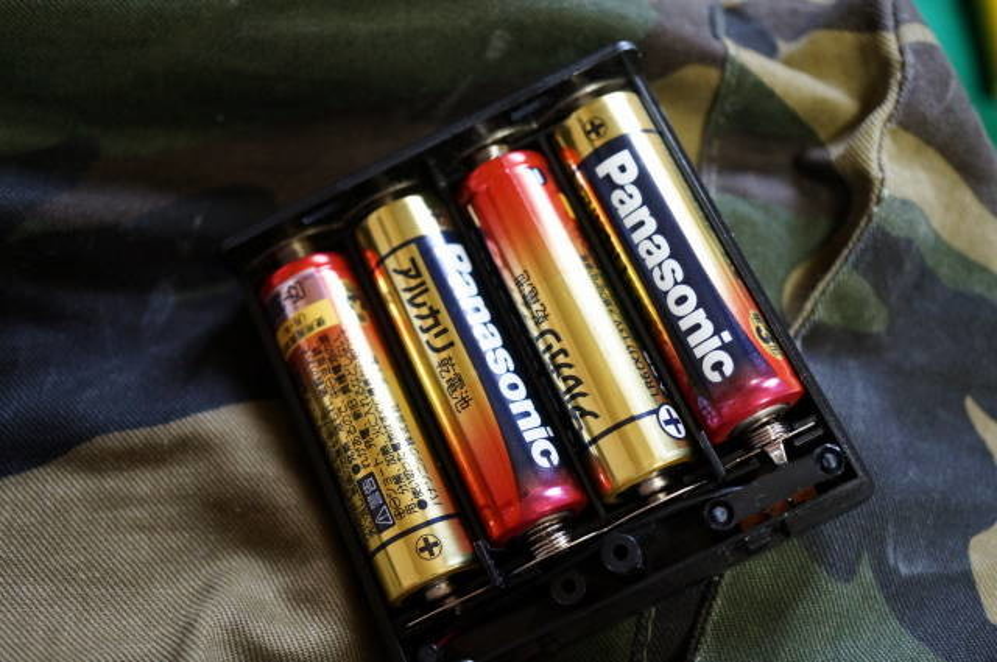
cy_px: 331
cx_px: 498
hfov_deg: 43.7
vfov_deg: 29.8
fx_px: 1245
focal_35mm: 45
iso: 2000
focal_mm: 30
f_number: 4
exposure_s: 1/60
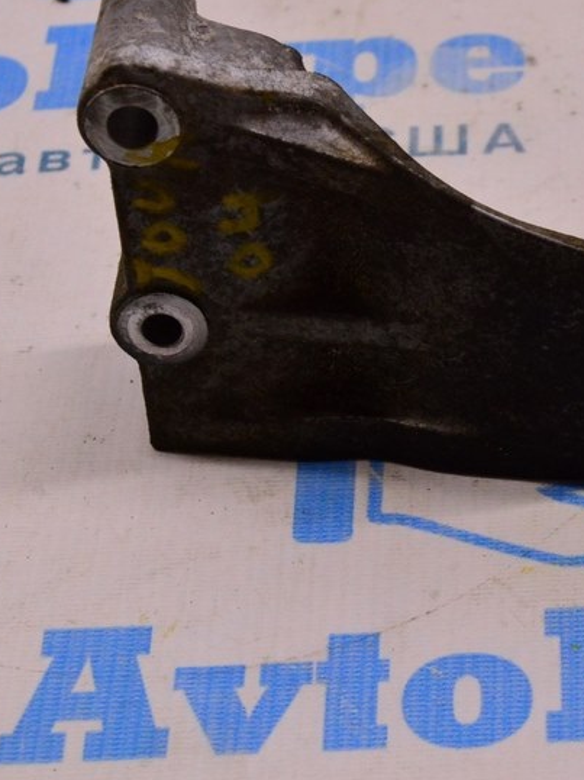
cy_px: 418
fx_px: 3397
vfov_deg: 13.1
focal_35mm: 151
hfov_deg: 9.8
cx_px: 581
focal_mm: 55
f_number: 8
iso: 1600
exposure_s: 1/125
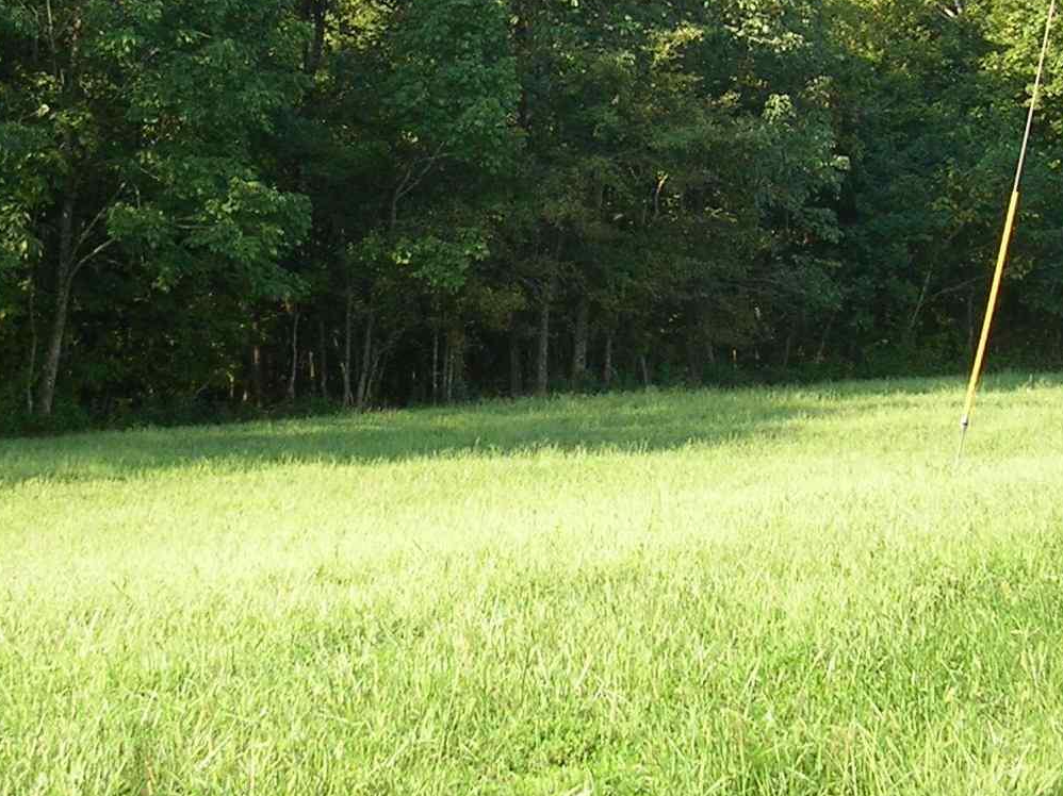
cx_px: 447
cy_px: 142
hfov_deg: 25.0
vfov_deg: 18.7
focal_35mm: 78
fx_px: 2395
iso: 50
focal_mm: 5.8
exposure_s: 1/257
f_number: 2.8
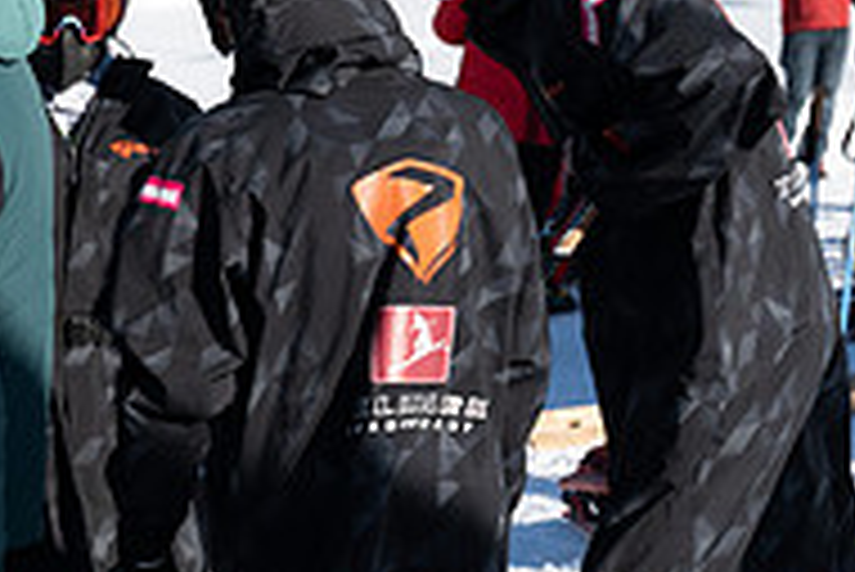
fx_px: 4349
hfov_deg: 11.2
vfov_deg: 7.5
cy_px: 500
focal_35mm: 183
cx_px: 72
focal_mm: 60
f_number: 8
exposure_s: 1/1000
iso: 320
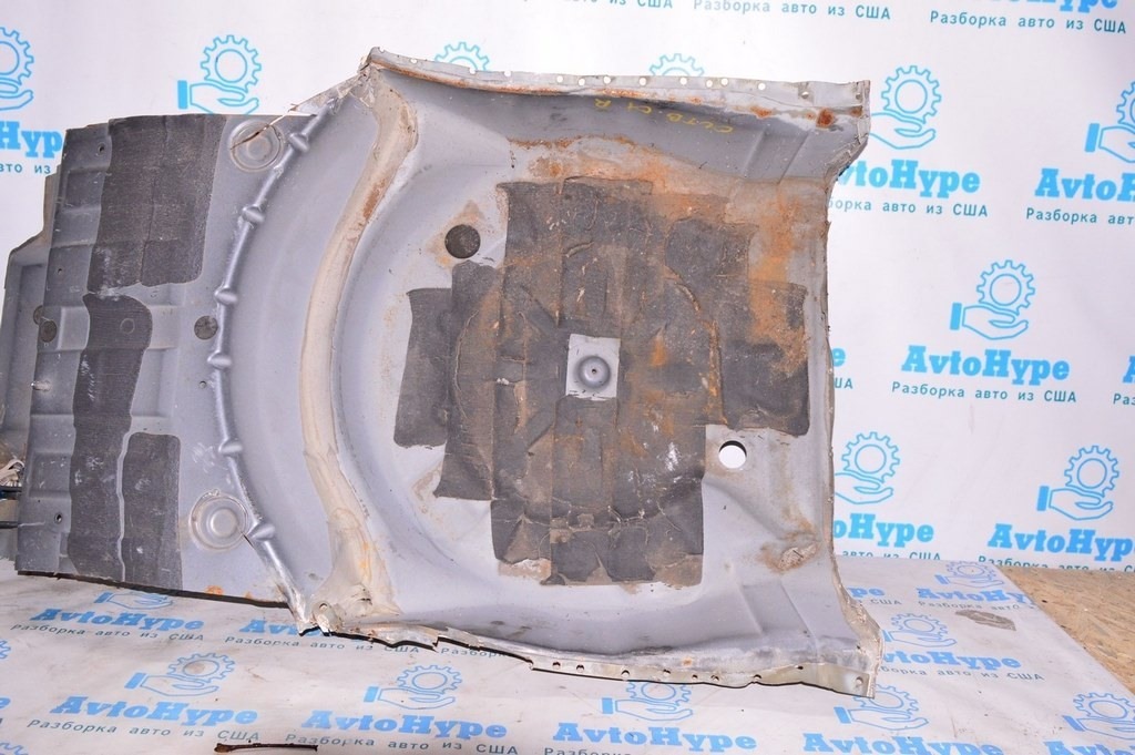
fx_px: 992
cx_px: 568
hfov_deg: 59.5
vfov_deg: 41.6
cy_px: 378
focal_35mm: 32
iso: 1600
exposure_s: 1/160
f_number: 8
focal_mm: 21
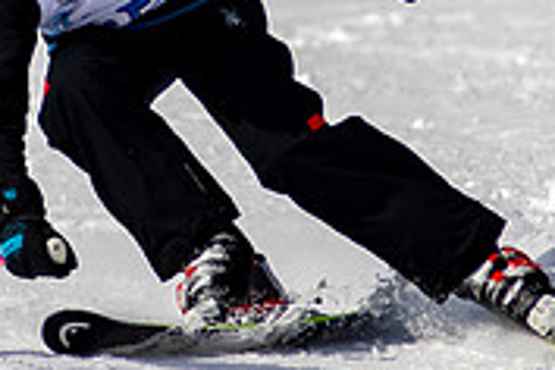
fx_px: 29891
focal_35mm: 1939
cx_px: 80
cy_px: -14
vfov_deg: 0.7
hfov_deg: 1.1
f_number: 2.8
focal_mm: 300
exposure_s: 1/8000
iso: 100
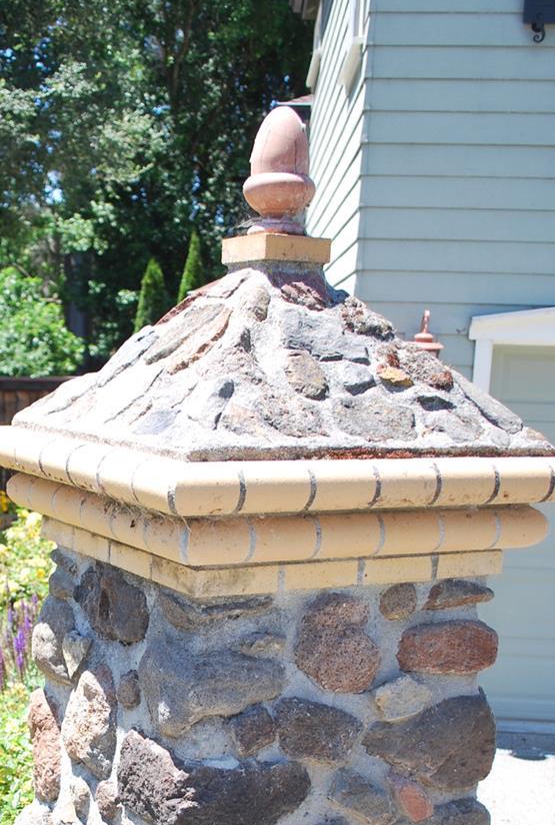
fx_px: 1127
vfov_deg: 38.8
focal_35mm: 49
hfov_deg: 26.9
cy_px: 651
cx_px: 72
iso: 100
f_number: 7.1
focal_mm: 18
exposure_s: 1/200
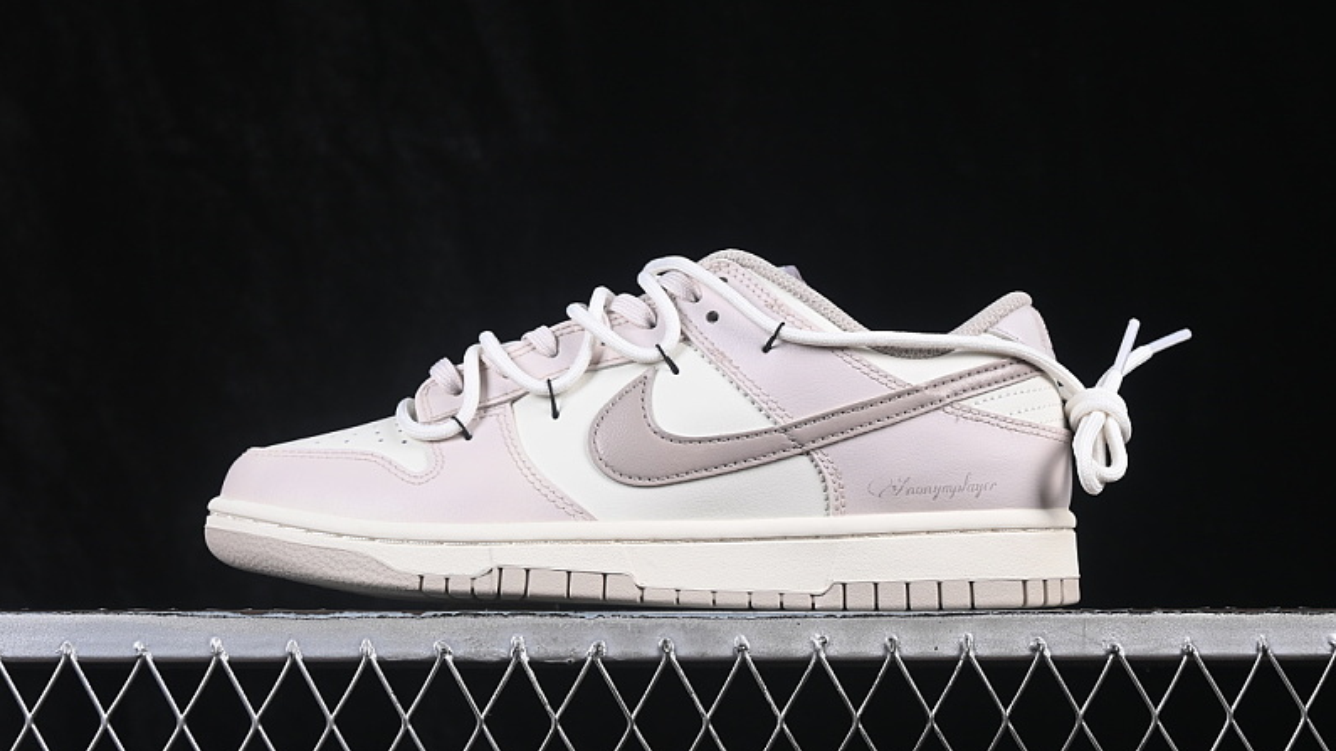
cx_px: 665
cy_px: 333
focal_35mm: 79
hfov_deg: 26.9
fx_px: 2798
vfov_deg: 15.3
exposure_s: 1/80
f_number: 8
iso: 160
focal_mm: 50
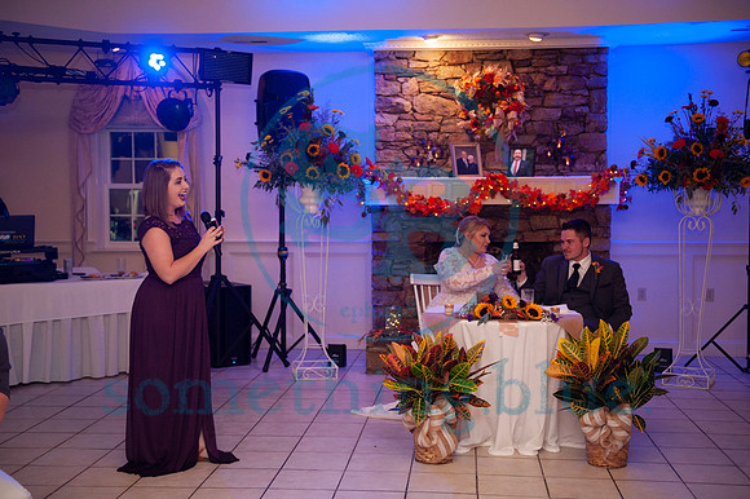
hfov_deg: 41.1
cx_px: 375
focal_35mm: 48
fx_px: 999
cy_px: 250
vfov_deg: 28.0
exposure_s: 1/160
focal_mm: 48
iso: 1000
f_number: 2.8
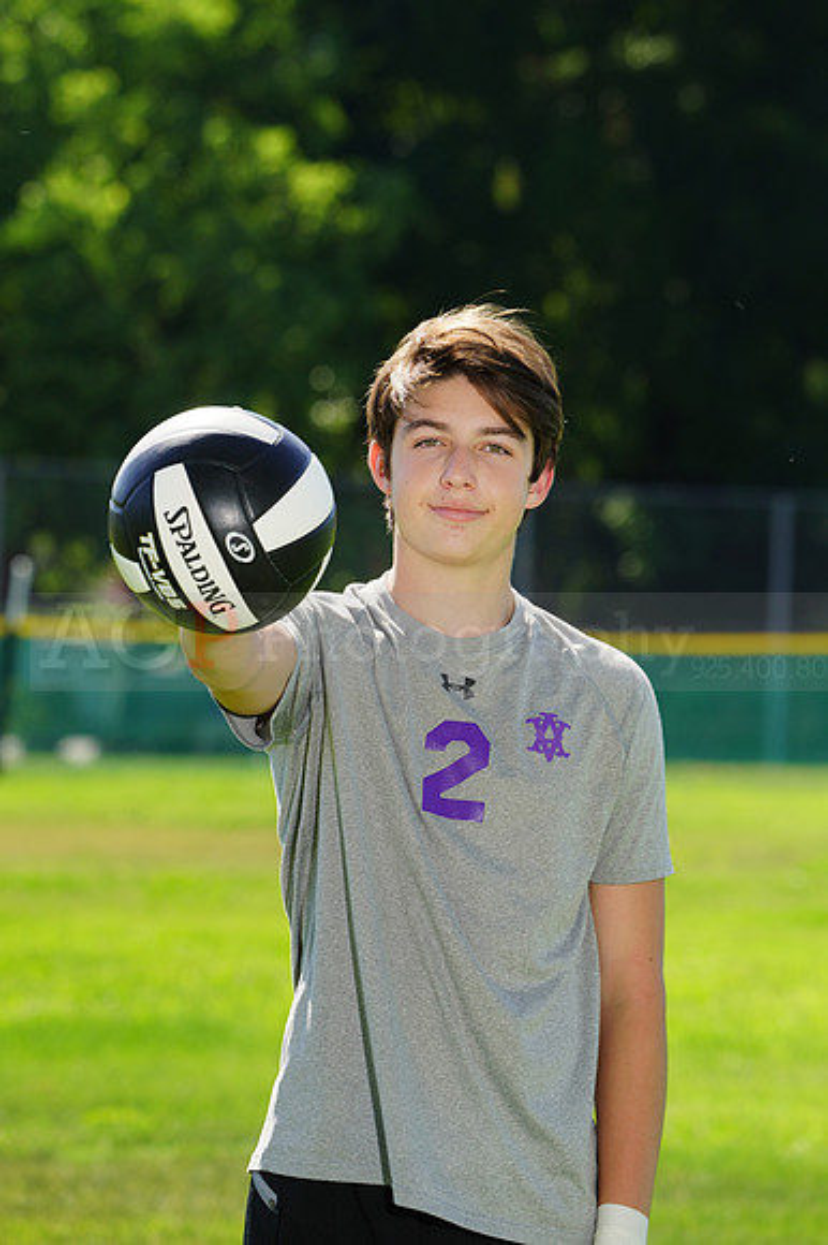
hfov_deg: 4.7
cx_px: 414
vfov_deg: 7.1
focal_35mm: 291
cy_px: 622
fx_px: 10051
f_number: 11
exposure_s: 1/200
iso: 200
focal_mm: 291
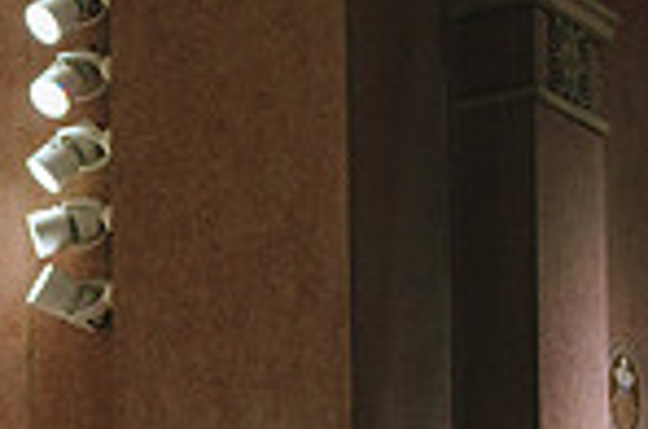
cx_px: -304
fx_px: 2766
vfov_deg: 8.6
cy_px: 724
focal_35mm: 154
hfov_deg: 12.7
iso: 1600
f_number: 3.5
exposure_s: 1/125
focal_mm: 35
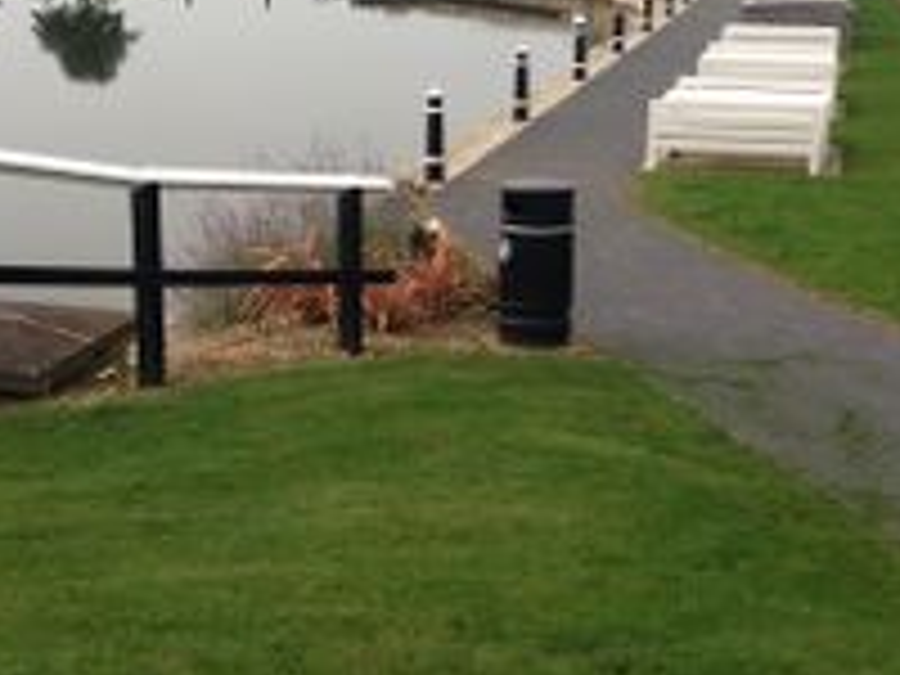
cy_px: 315
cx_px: 486
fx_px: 1716
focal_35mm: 66
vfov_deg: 22.3
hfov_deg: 29.4
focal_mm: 4.12
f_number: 2.4
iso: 80
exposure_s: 1/861
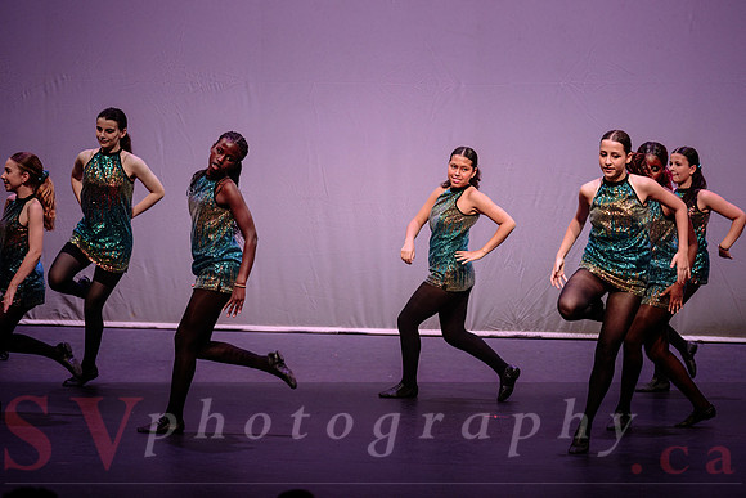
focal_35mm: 157
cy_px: 269
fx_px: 3257
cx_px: 404
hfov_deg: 13.1
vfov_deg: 8.7
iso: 1250
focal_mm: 145
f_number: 3.5
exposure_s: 1/400
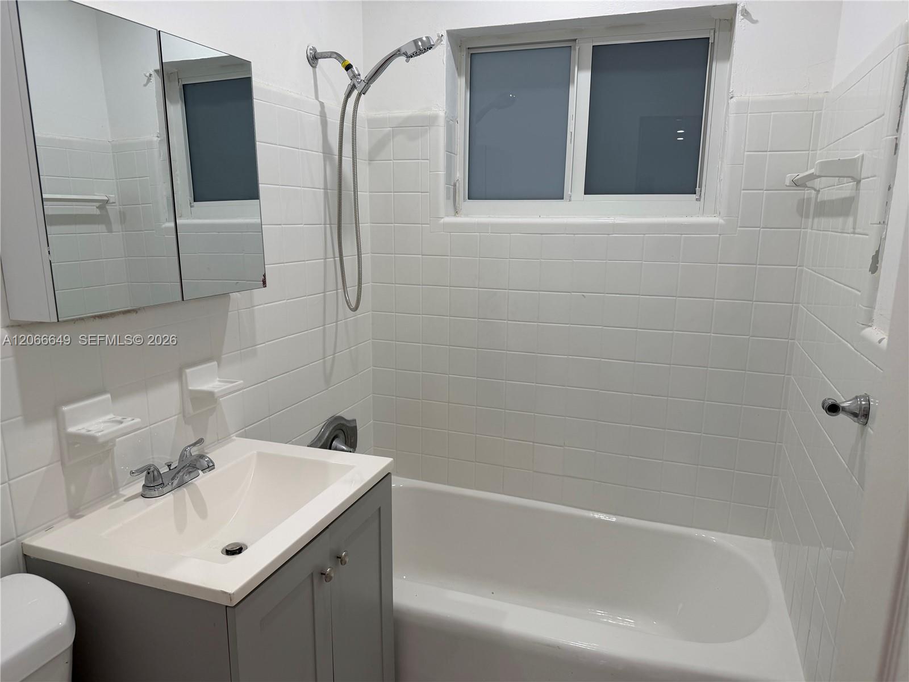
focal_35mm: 24
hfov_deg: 71.6
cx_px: 454
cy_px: 341
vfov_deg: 56.8
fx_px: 630
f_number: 1.78
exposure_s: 1/120
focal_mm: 6.76
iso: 100
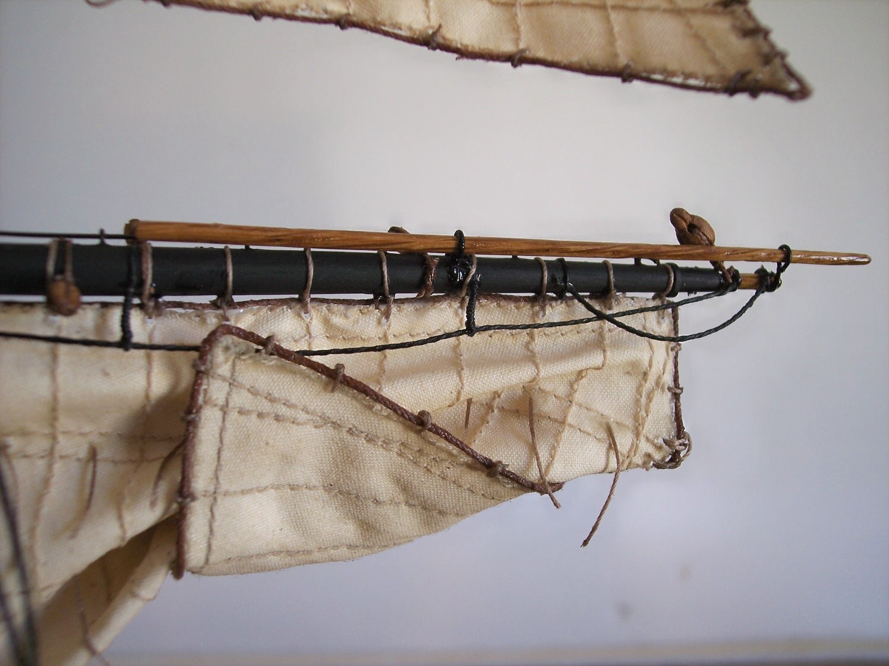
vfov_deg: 36.8
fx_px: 1002
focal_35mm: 39
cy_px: 333
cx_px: 444
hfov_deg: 47.9
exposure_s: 1/30
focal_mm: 8
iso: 100
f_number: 3.4
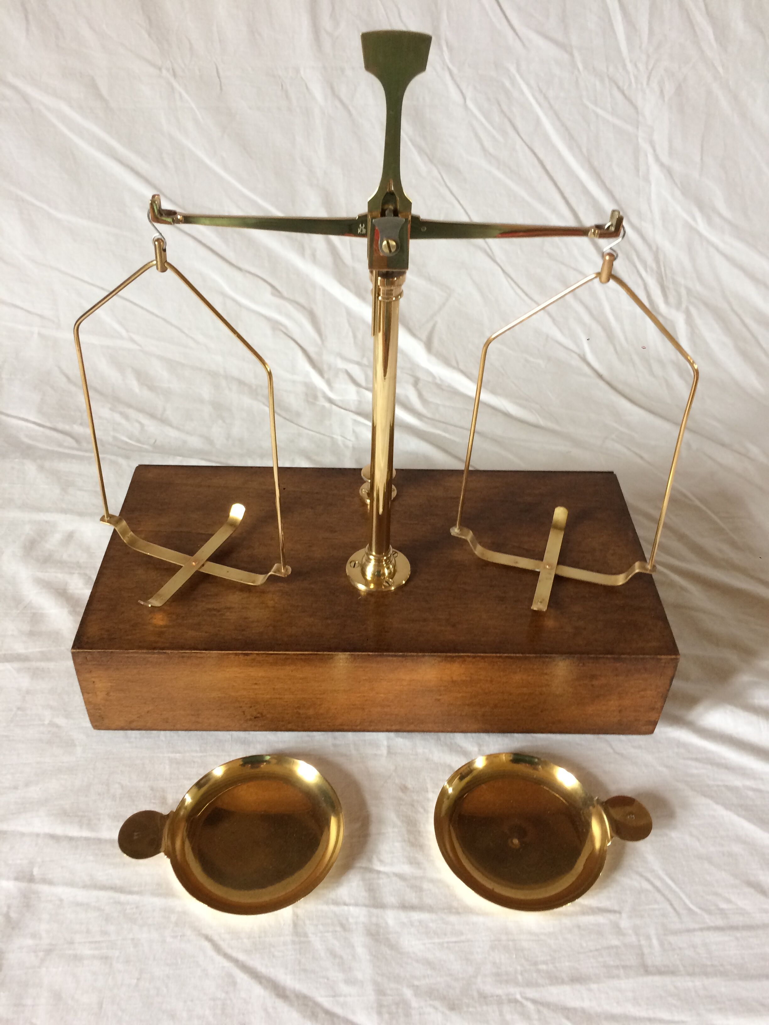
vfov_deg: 61.7
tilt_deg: -40.8
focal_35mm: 29
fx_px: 859
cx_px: 384
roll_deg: -0.8
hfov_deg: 48.2
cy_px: 512
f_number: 2.2
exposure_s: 1/33
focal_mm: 4.15
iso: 125
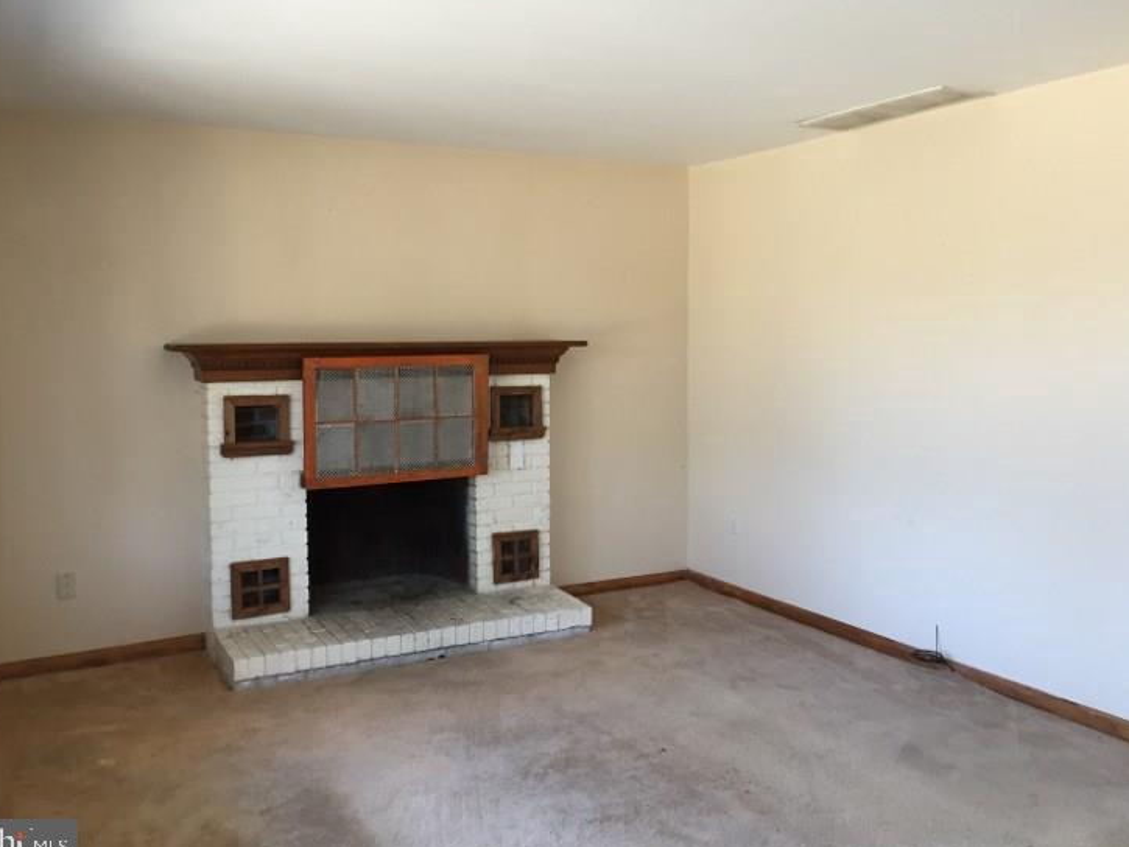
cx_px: 550
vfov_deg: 44.2
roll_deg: -0.9
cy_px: 402
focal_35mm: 32
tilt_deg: -3.6
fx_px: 1044
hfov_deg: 56.8
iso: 40
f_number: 2.2
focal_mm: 4.15
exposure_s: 1/30
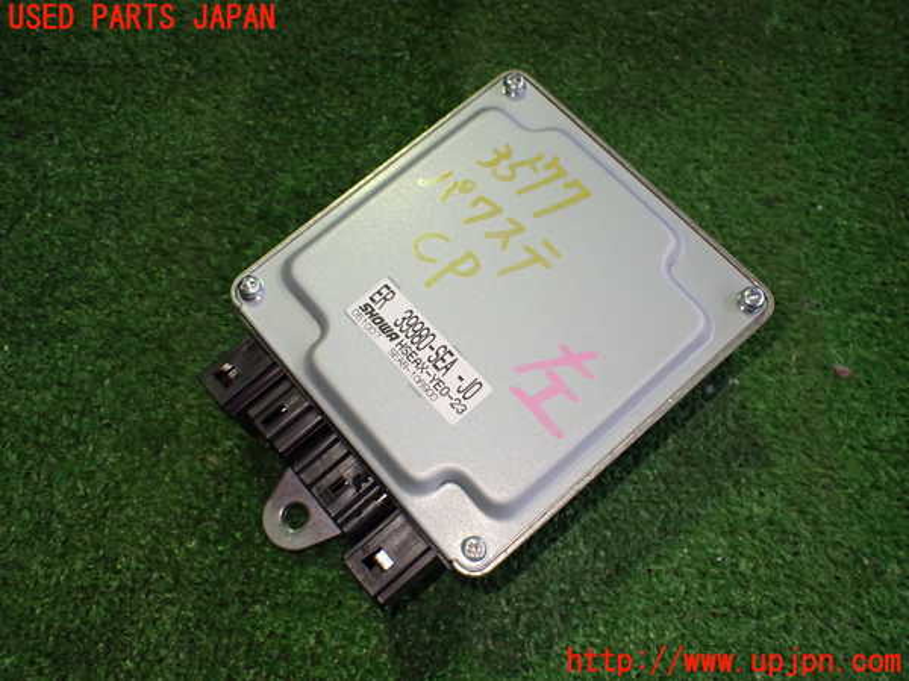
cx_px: 454
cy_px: 340
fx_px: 788
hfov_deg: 60.0
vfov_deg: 46.8
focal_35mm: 30
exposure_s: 1/125
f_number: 2.3
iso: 500
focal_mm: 5.4
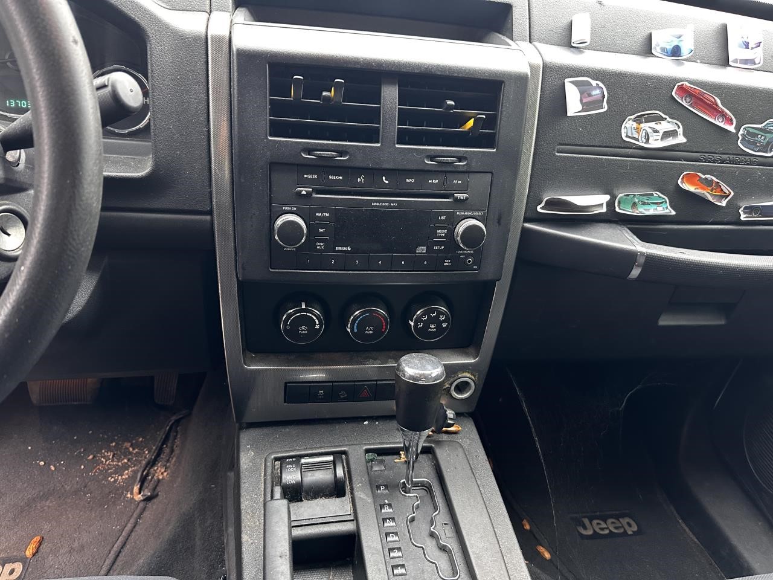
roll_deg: -17.4
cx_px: 386
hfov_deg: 71.6
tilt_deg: -34.5
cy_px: 290
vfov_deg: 56.8
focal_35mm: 24
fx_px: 536
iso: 400
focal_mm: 6.86
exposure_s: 1/60
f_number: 1.78
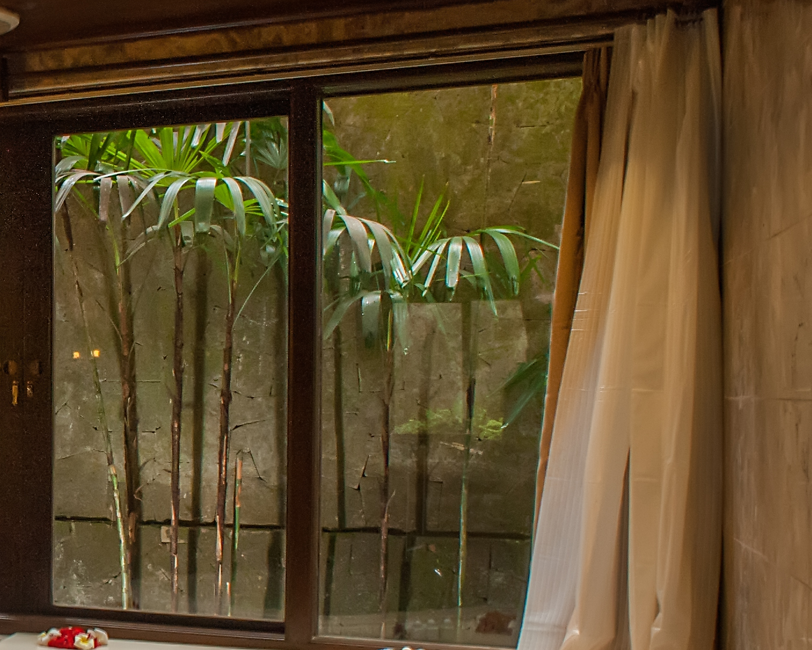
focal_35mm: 57
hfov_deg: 27.2
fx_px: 1370
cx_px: -265
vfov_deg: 26.6
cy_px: 406
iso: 2500
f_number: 11
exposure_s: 1/30
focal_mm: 20
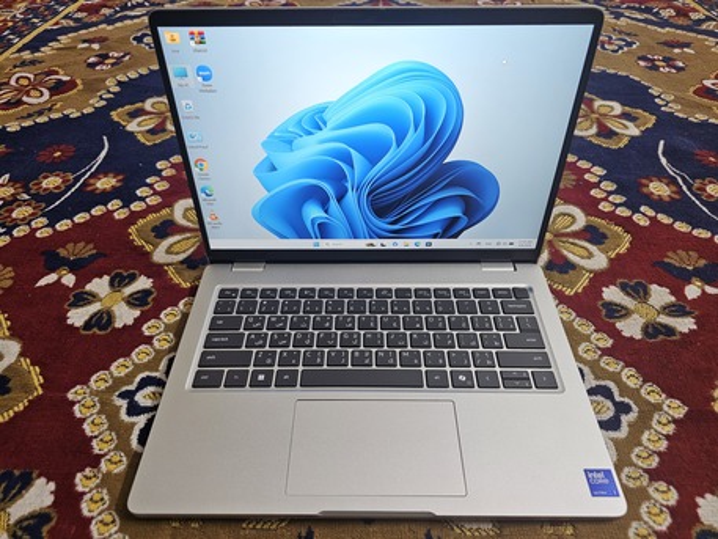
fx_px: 477
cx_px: 359
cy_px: 270
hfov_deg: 73.9
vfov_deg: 58.9
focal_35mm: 23
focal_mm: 6.3
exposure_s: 1/120
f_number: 1.7
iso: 400
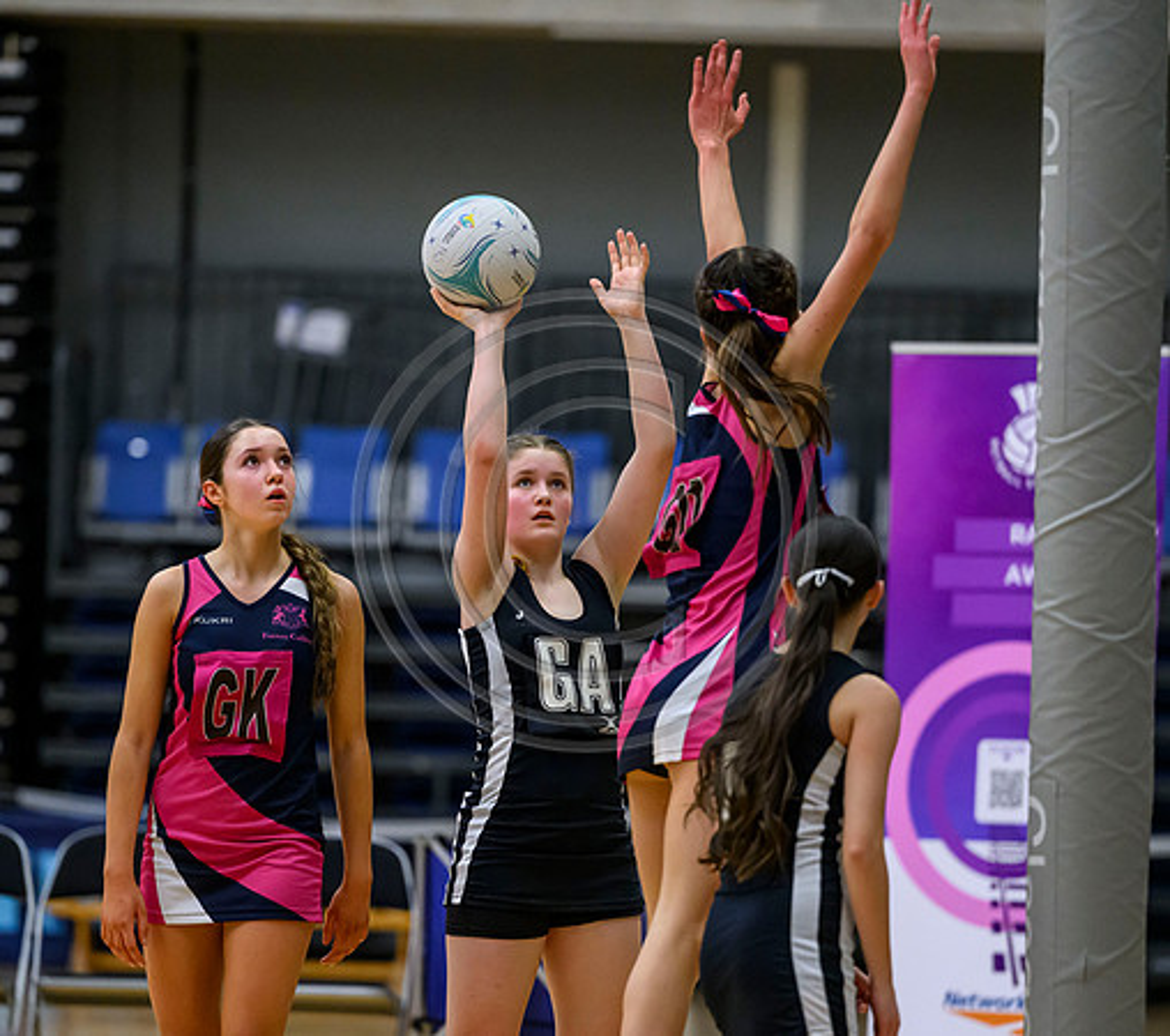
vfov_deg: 6.1
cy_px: 576
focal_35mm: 267
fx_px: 9661
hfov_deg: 6.9
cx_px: 537
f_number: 3.2
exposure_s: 1/1000
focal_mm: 200
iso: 6400
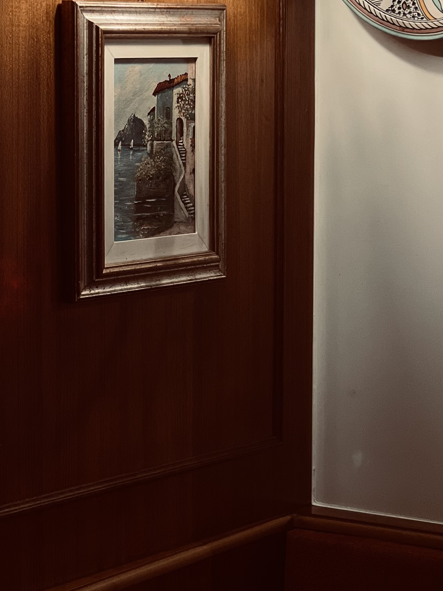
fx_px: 2098
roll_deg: +0.3
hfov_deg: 12.0
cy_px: 194
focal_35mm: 123
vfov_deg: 16.0
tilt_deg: -1.7
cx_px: 275
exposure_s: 1/33
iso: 160
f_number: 2.8
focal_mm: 9
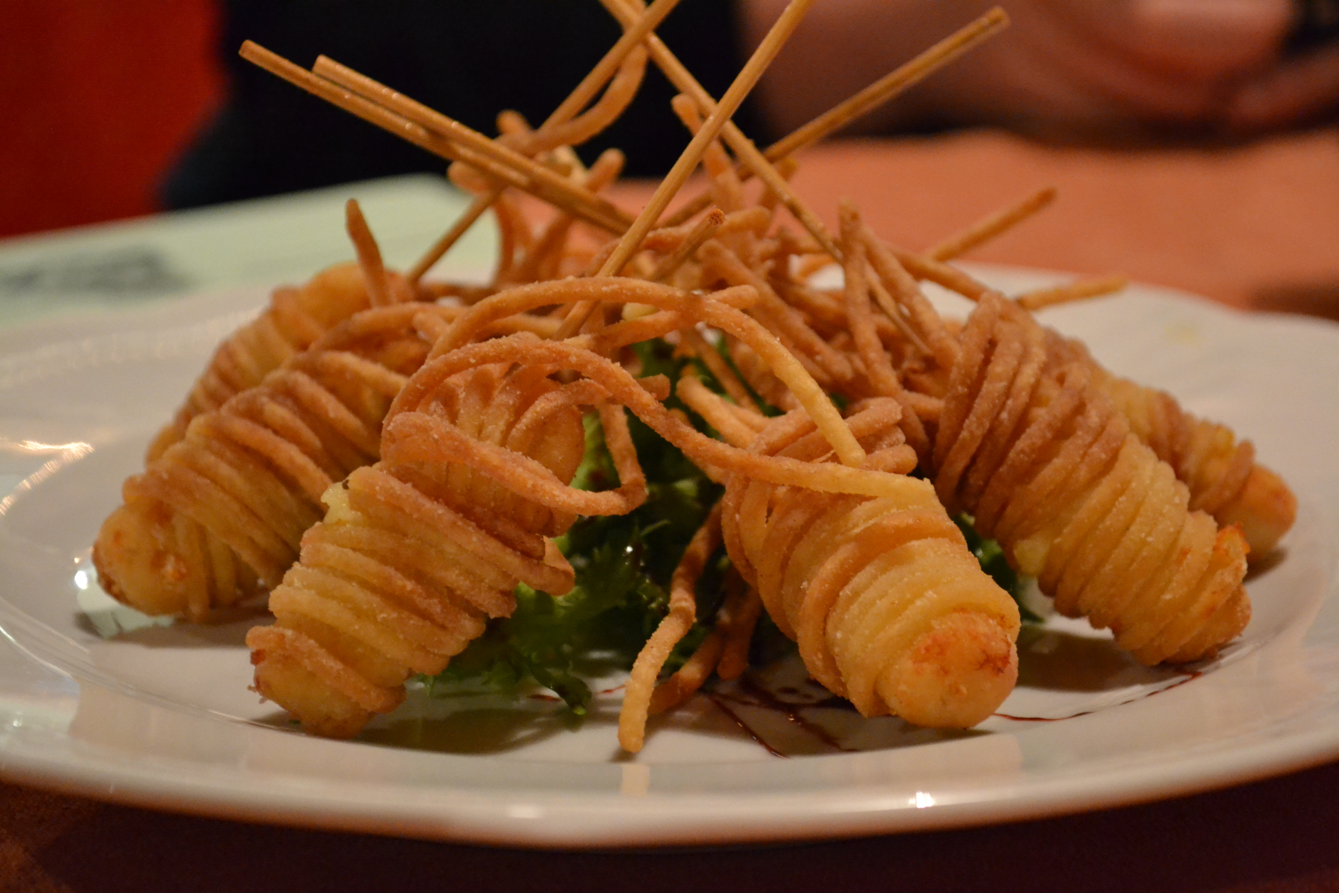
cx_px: 670
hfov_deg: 24.6
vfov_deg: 16.6
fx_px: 3068
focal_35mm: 82
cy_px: 446
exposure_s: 1/10
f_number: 5.6
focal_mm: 55
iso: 3200
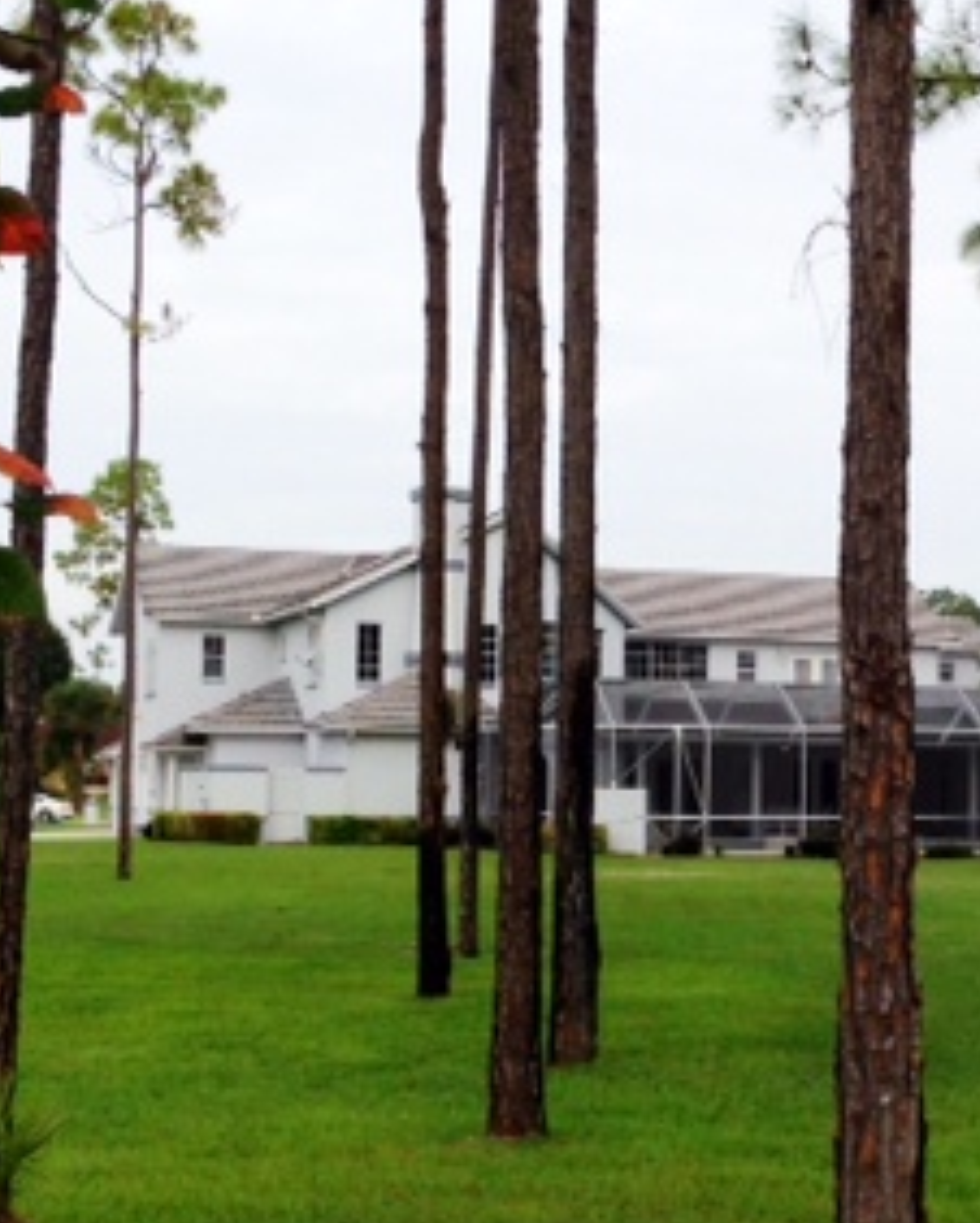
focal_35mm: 73
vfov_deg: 26.0
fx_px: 2644
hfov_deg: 20.7
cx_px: 798
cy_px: 655
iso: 50
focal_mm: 4.12
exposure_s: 1/1466
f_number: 2.4
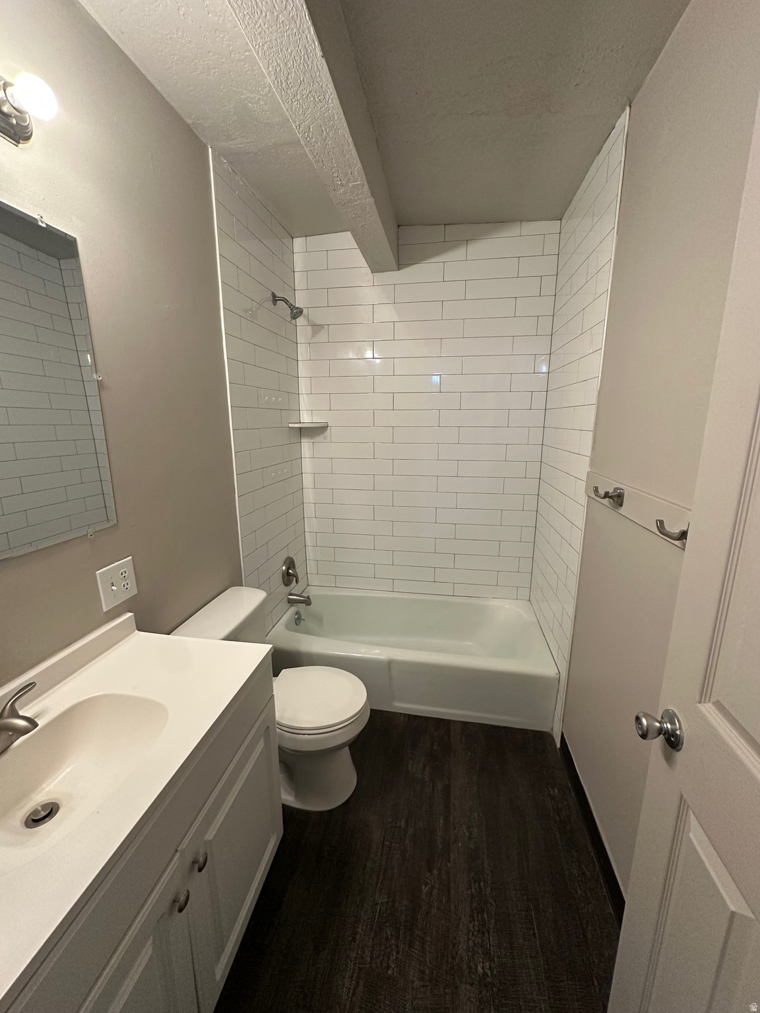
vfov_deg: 102.1
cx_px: 380
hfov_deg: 85.7
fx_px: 410
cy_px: 506
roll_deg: -0.2
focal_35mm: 14
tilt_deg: -11.2
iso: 250
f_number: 2.2
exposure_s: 1/120
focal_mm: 2.22
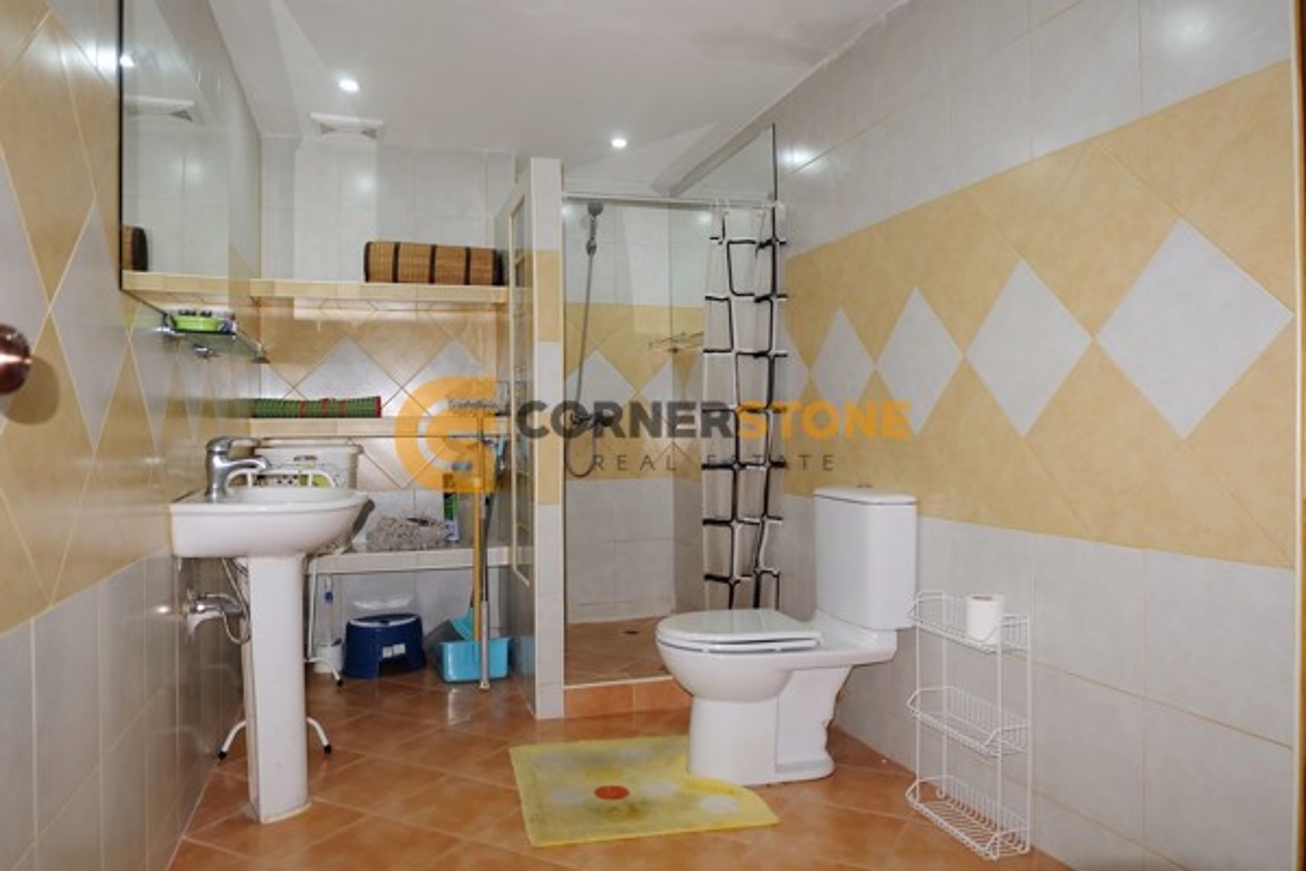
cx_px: 653
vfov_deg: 53.1
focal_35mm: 24
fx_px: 871
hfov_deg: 73.7
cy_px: 436
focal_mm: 16
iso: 200
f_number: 3.5
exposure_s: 1/30
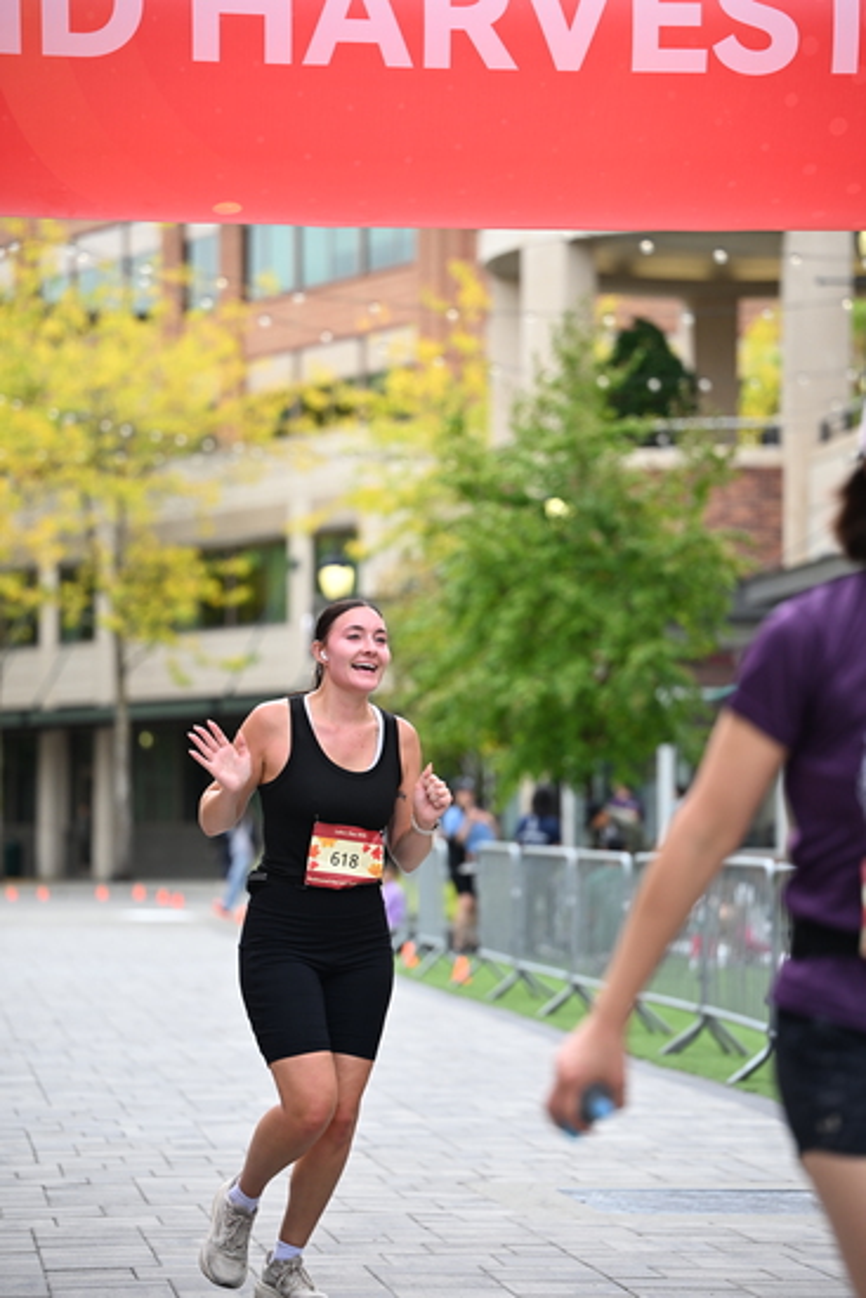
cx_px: 433
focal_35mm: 115
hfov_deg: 11.9
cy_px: 649
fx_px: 4147
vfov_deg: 17.8
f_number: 2.8
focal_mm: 115
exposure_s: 1/2000
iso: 640
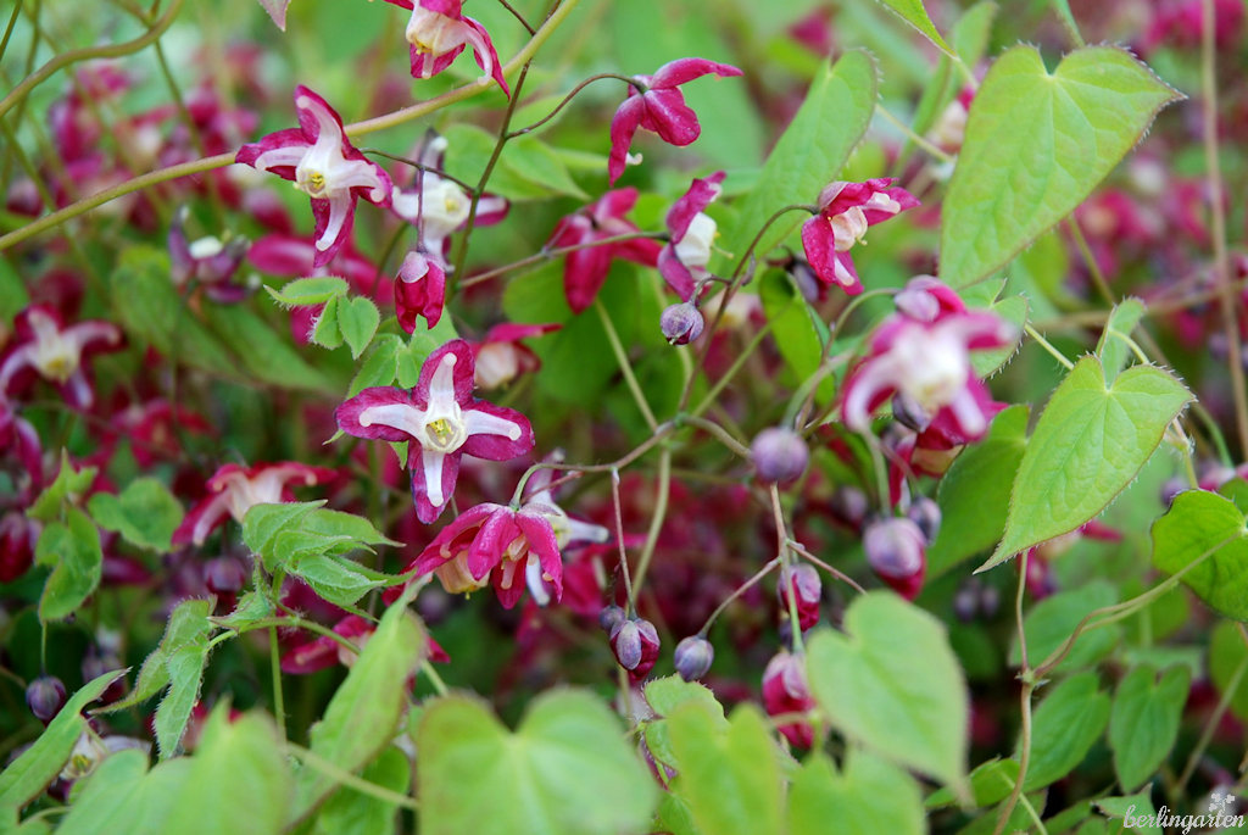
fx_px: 3644
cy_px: 418
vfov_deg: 13.1
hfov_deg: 19.4
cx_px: 624
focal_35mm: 105
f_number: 6.3
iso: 200
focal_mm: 70
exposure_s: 1/40
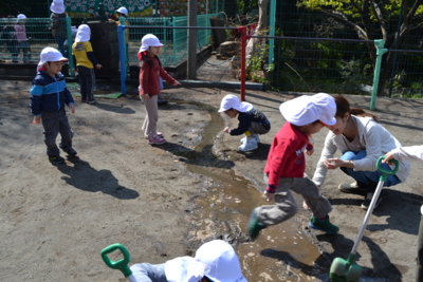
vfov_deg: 40.0
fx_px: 388
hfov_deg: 57.2
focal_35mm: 33
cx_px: 212
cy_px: 141
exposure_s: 1/200
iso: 100
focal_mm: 22
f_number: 7.1
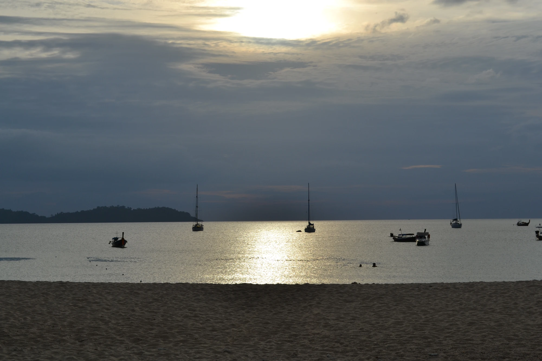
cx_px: 271
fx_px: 1016
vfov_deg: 20.2
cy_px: 180
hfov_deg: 29.9
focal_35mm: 68
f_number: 11
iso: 100
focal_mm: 45
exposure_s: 1/500
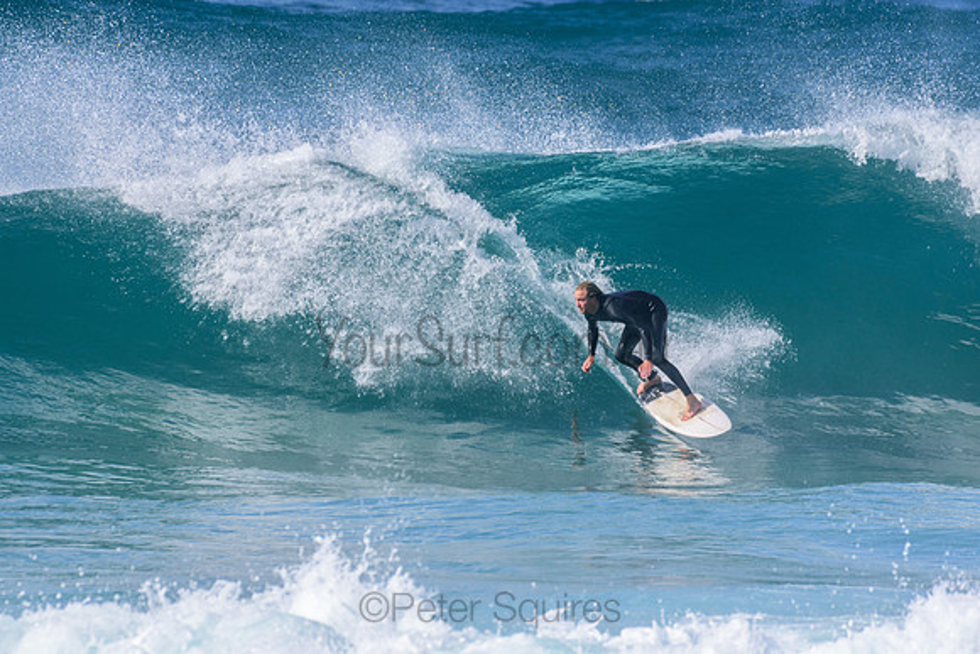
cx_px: 490
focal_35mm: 750
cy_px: 327
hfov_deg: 2.7
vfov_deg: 1.8
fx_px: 20420
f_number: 5.6
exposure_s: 1/2000
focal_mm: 500
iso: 320
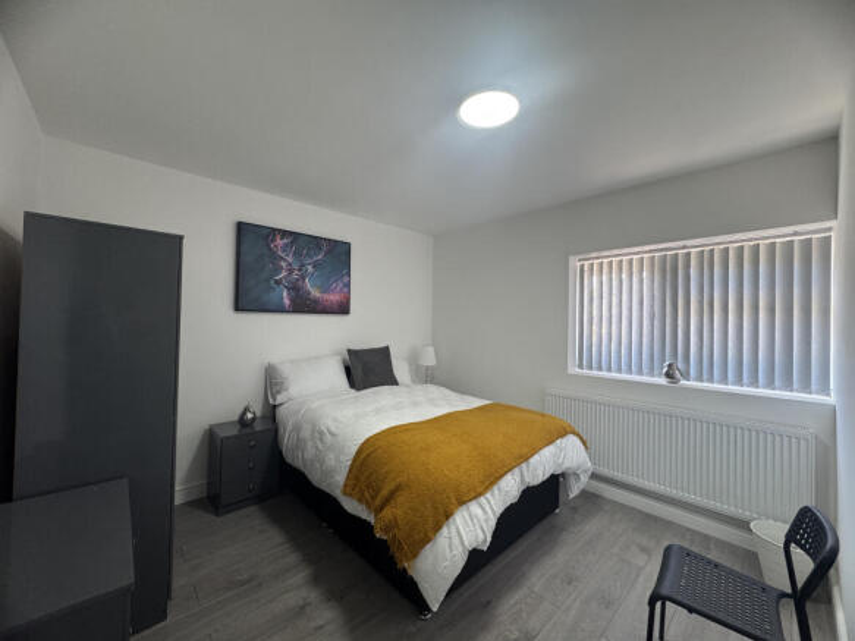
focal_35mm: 14
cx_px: 428
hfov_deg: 102.1
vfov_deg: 85.7
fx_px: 346
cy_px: 320
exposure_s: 1/100
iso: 160
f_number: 2.2
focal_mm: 2.22
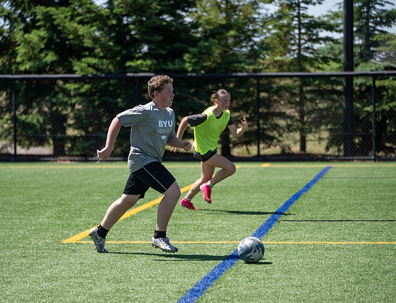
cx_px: 161
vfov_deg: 10.8
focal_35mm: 139
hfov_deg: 14.1
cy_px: 152
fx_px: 1602
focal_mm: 120
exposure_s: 1/800
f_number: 2.8
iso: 50
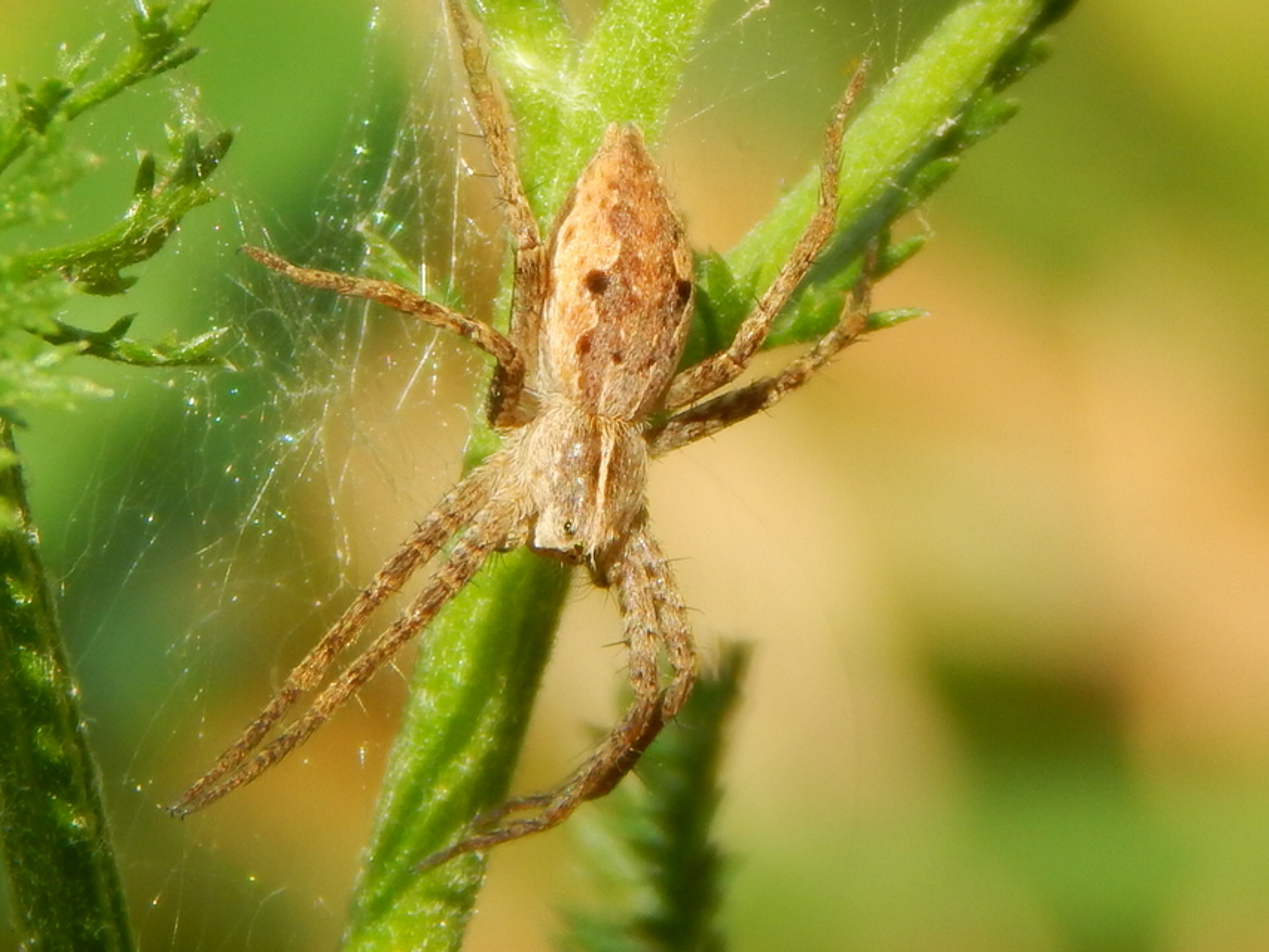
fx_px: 9166
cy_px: 476
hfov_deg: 7.9
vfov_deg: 5.9
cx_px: 634
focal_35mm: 250
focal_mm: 44.9
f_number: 5.6
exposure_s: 1/400
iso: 125
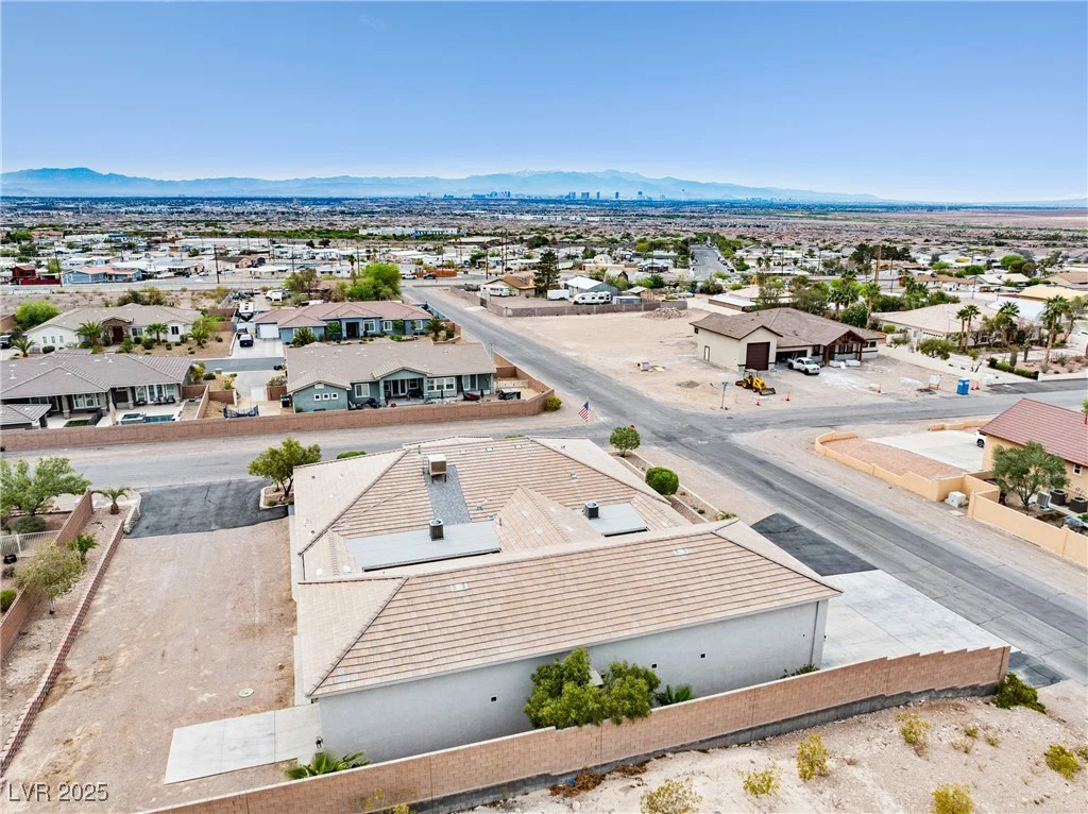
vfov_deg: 56.7
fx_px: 754
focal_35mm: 24
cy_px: 407
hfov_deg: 71.6
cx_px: 544
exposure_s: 1/160
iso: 130
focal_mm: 12.29
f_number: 2.8
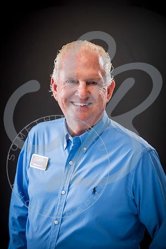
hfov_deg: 21.9
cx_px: 83
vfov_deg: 32.4
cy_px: 124
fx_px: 429
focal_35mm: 62
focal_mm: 62
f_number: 2.8
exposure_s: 1/160
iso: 100
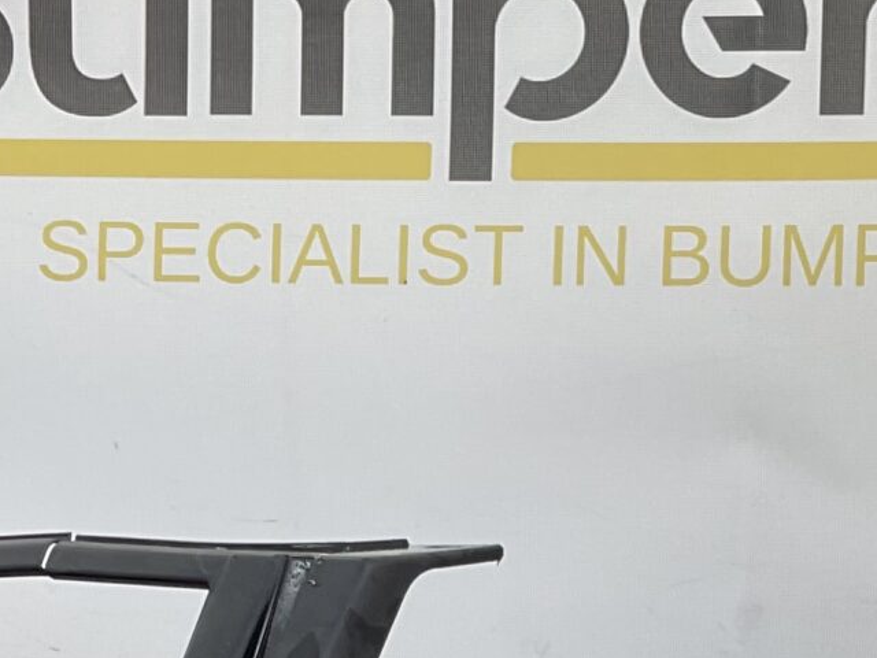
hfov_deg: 16.9
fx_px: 2939
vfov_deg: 12.1
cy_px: 1002
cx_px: 625
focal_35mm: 116
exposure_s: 1/127
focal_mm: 3
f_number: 1.8
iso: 16
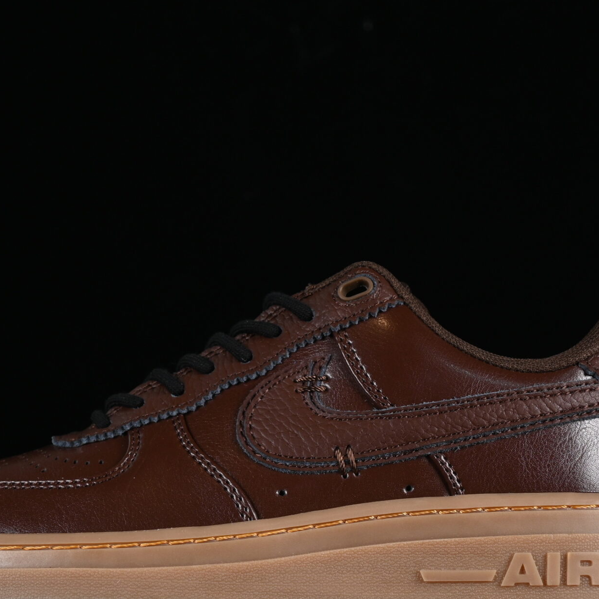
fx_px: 2584
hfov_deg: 13.2
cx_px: 268
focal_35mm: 132
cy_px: 396
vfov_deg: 13.2
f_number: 6.3
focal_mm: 50
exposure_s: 1/60
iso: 160
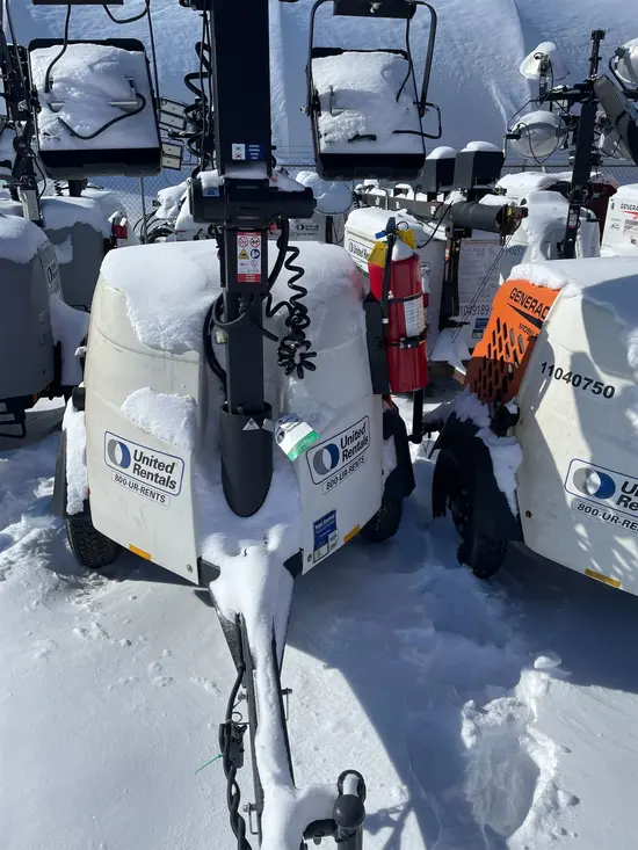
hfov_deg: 53.1
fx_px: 639
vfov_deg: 67.3
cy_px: 425
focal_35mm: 26
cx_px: 319
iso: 32
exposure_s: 1/8403
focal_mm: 4.2
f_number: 1.6
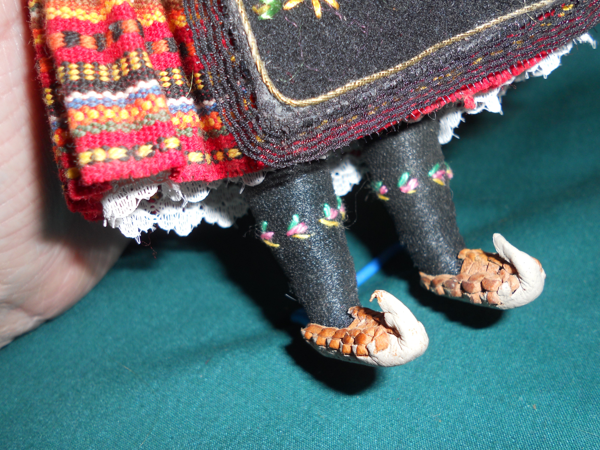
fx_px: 555
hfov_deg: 56.8
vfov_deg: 44.2
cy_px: 225
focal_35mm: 32
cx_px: 300
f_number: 8.8
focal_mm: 5.8
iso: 80
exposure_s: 1/25
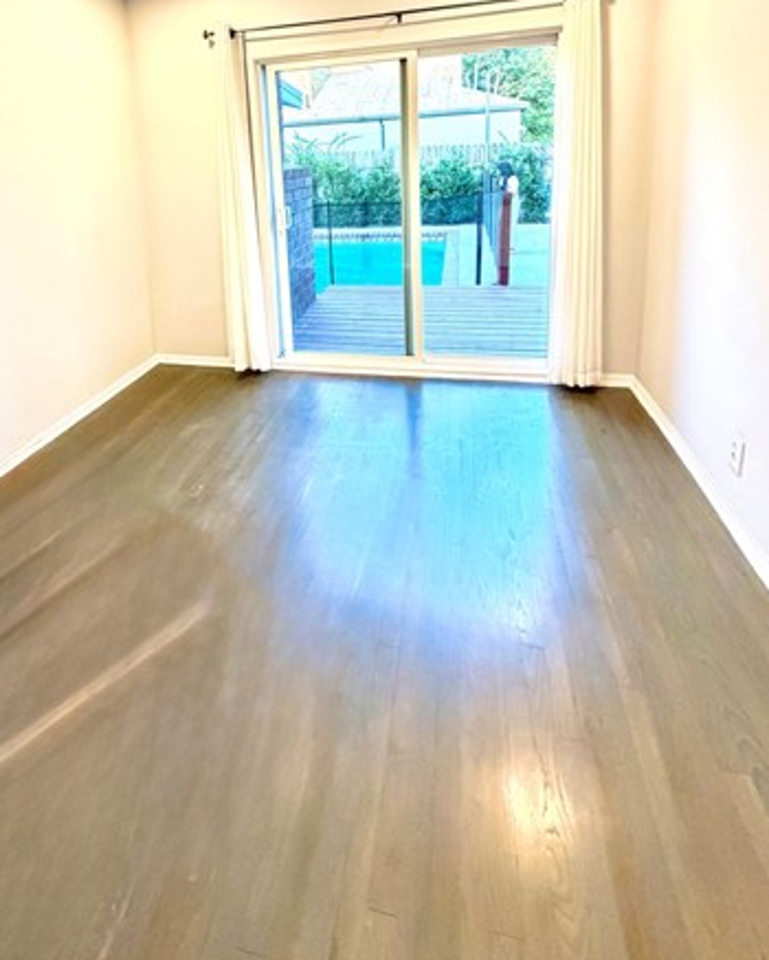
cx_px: 310
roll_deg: +3.8
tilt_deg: -11.5
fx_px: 569
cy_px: 259
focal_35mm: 20
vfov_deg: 75.5
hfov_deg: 67.5
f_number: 2.2
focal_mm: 2.22
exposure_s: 1/60
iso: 500
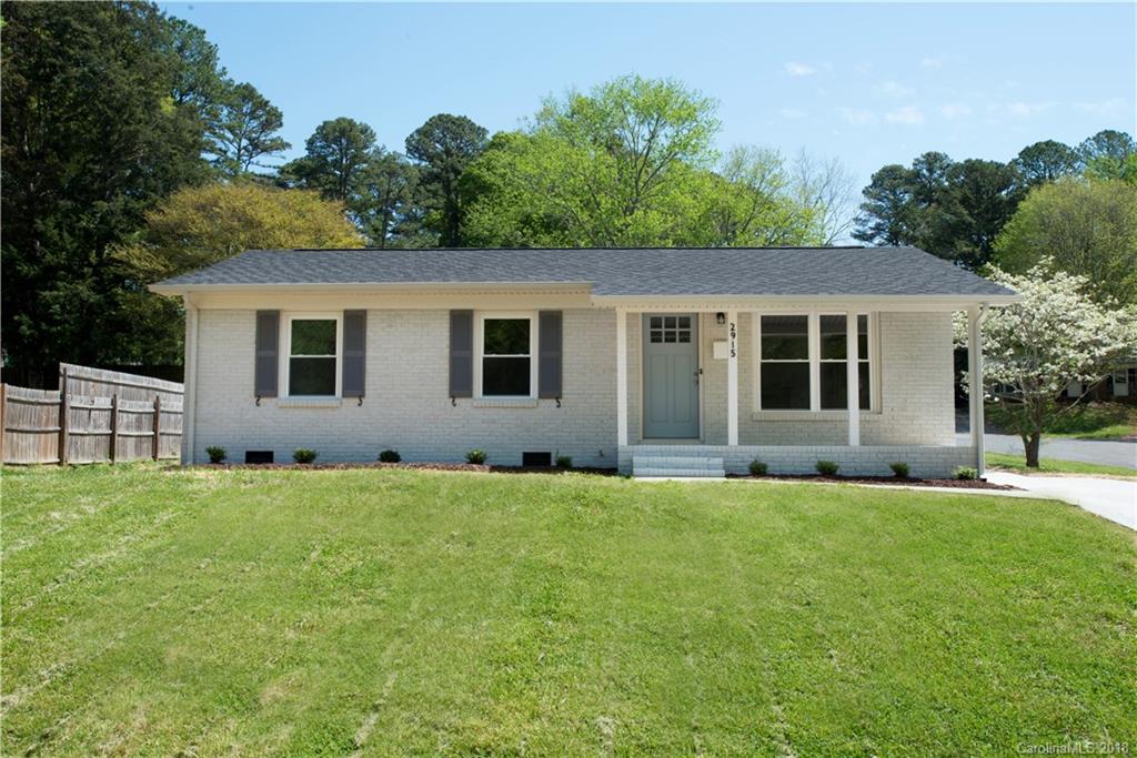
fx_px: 1105
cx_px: 568
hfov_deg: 54.4
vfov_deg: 37.9
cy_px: 379
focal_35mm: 35
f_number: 16
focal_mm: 35
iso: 100
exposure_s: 1/50
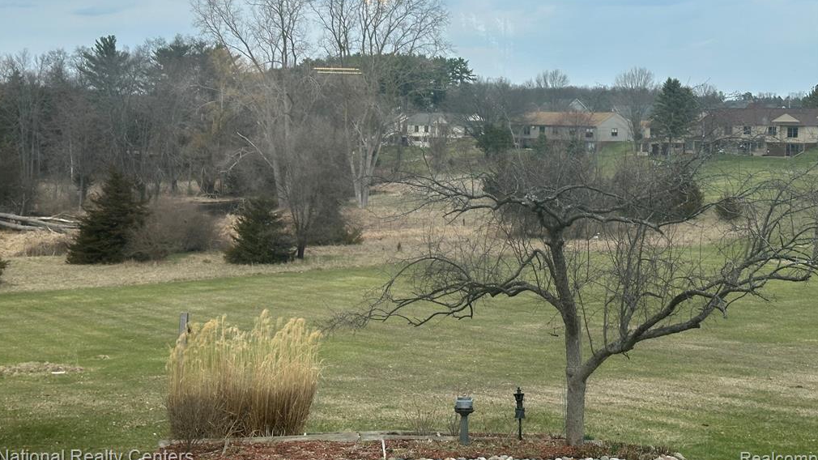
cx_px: 407
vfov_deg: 22.6
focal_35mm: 53
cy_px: 160
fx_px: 1150
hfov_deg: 39.2
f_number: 1.78
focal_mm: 6.86
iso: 64
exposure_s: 1/1041
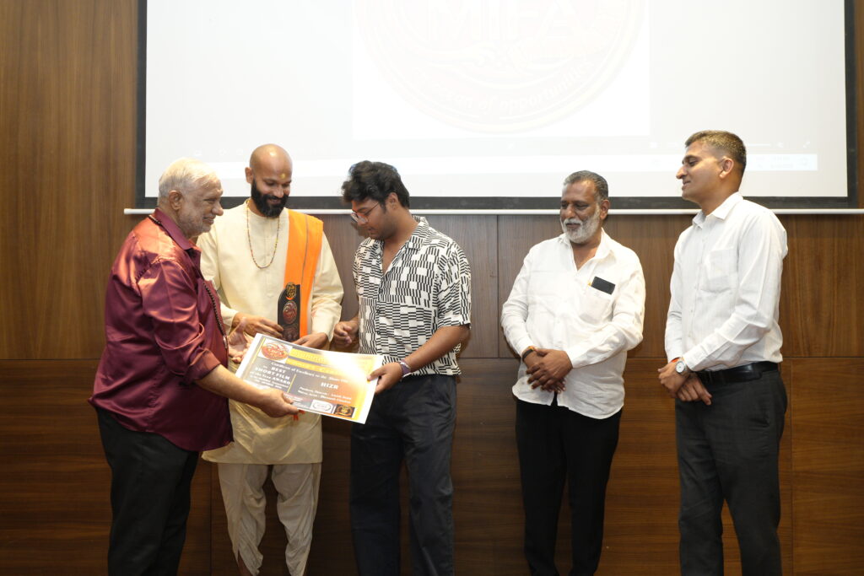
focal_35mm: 35
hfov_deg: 54.4
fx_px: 840
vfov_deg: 37.9
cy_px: 288
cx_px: 432
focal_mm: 35
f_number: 4
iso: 2000
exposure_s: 1/100
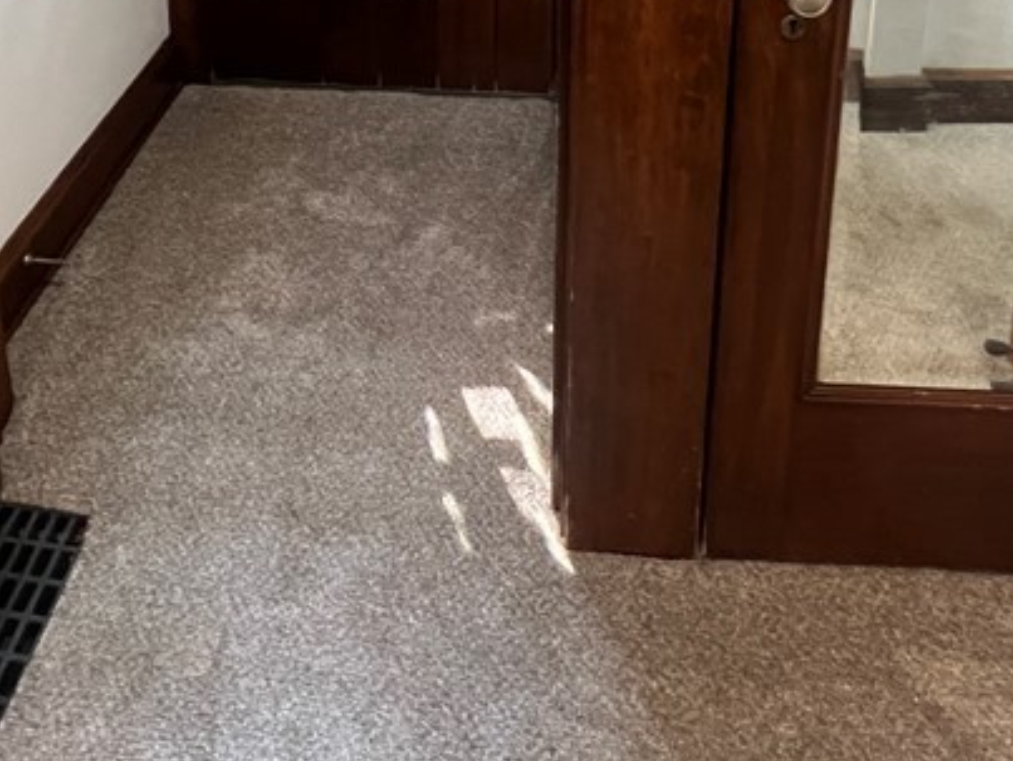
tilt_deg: -14.6
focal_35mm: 33
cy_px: -196
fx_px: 967
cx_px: 440
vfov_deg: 33.3
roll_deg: +0.7
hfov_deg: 55.1
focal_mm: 1.57
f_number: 1.8
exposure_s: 1/60
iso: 800
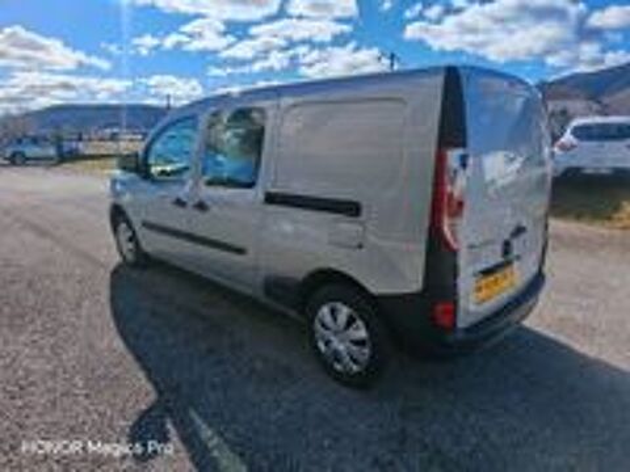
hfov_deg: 79.0
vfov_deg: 63.4
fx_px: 382
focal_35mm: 21
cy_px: 236
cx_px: 315
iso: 50
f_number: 2
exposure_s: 1/2800
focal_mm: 1.82
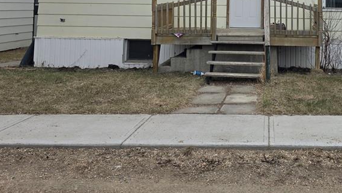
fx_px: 408
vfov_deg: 25.1
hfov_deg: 44.0
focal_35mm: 45
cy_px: -8
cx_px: 256
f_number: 1.7
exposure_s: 1/2586
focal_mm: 6.3
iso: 80
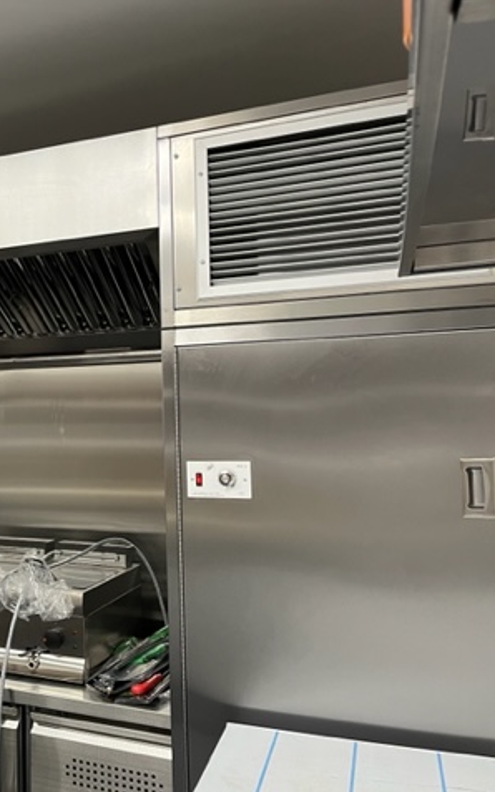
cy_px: 397
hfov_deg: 31.1
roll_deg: +0.7
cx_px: -32
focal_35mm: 37
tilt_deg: +1.2
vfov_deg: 52.8
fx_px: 799
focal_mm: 5.1
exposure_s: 1/50
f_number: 1.6
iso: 125
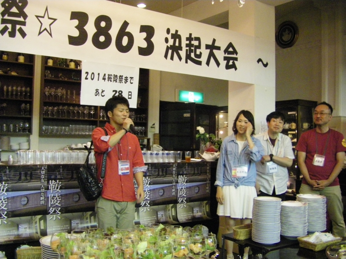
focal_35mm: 38
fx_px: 380
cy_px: 130
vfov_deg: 37.7
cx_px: 173
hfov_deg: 49.0
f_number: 3.5
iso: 640
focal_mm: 6.3
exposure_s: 1/50
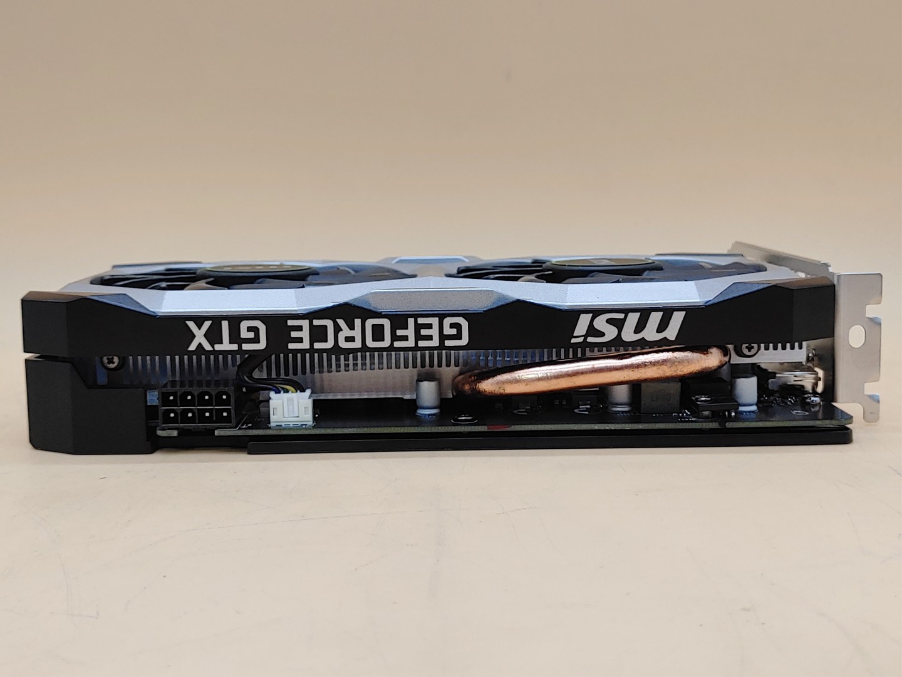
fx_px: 1147
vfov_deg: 32.9
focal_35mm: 44
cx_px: 451
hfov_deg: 42.9
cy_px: 338
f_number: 1.8
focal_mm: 4.36
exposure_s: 1/118
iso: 50
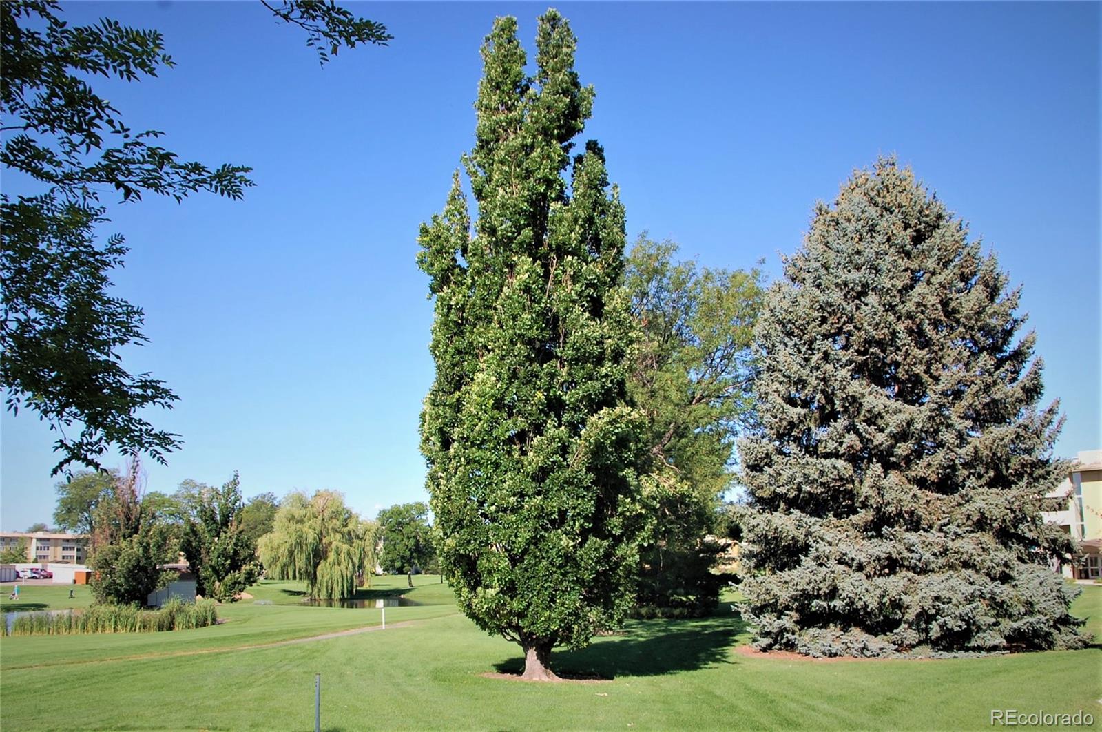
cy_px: 366
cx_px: 551
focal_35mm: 27
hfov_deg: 67.4
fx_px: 826
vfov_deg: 47.8
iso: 200
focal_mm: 18
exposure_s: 1/250
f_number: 8
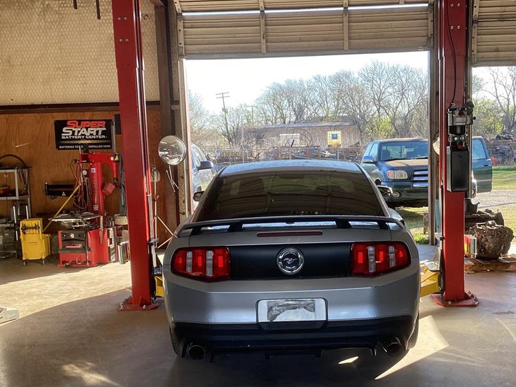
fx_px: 611
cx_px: 299
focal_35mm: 41
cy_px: 205
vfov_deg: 35.1
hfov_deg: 45.6
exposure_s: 1/120
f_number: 2.4
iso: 25
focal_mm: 3.3
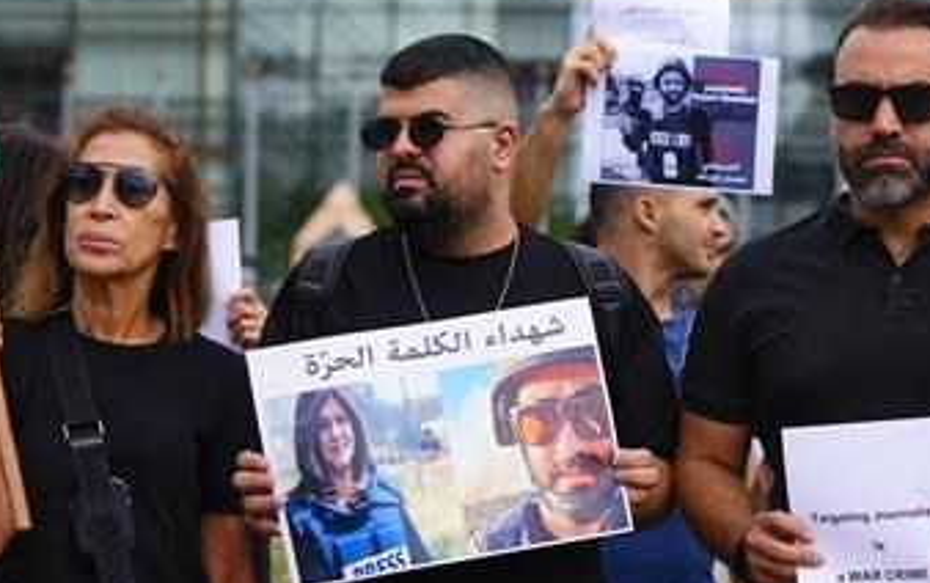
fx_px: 3476
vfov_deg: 9.6
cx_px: 655
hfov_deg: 15.2
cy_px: 246
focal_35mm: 137
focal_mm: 70
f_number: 3.5
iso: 100
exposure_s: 1/800
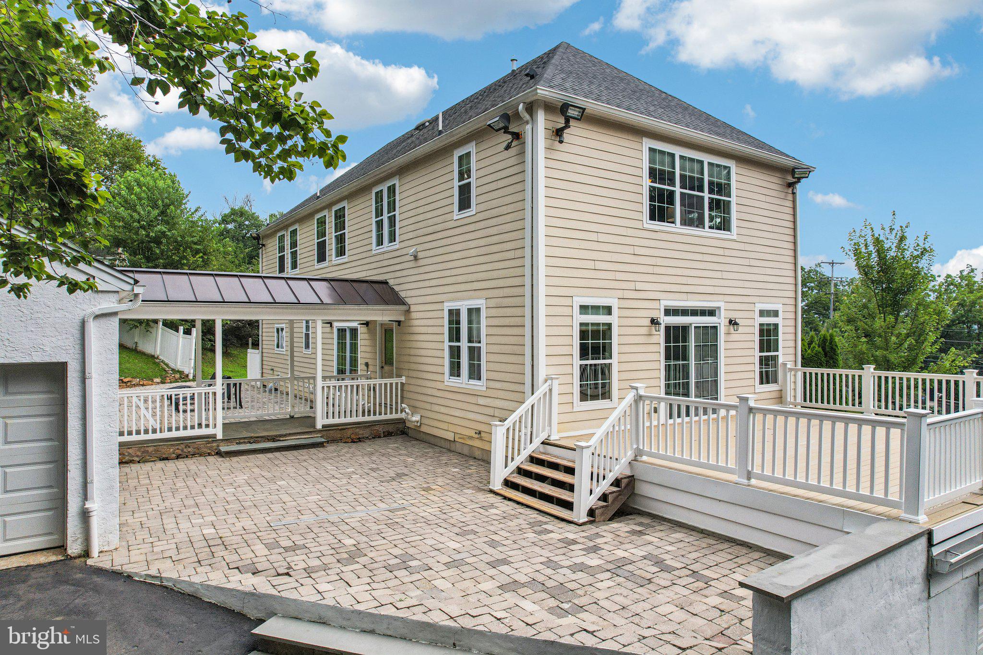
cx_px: 492
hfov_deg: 78.6
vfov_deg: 57.2
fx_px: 601
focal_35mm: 22
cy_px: 328
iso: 150
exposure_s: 1/2000
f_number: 2.8
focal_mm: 8.38
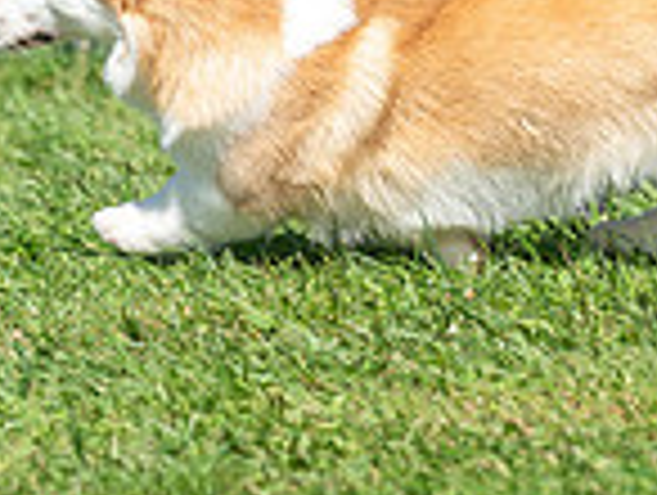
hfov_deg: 2.3
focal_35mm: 858
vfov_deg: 1.7
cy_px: -451
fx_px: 16311
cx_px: 253
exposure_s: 1/1000
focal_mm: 170
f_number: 4
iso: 80
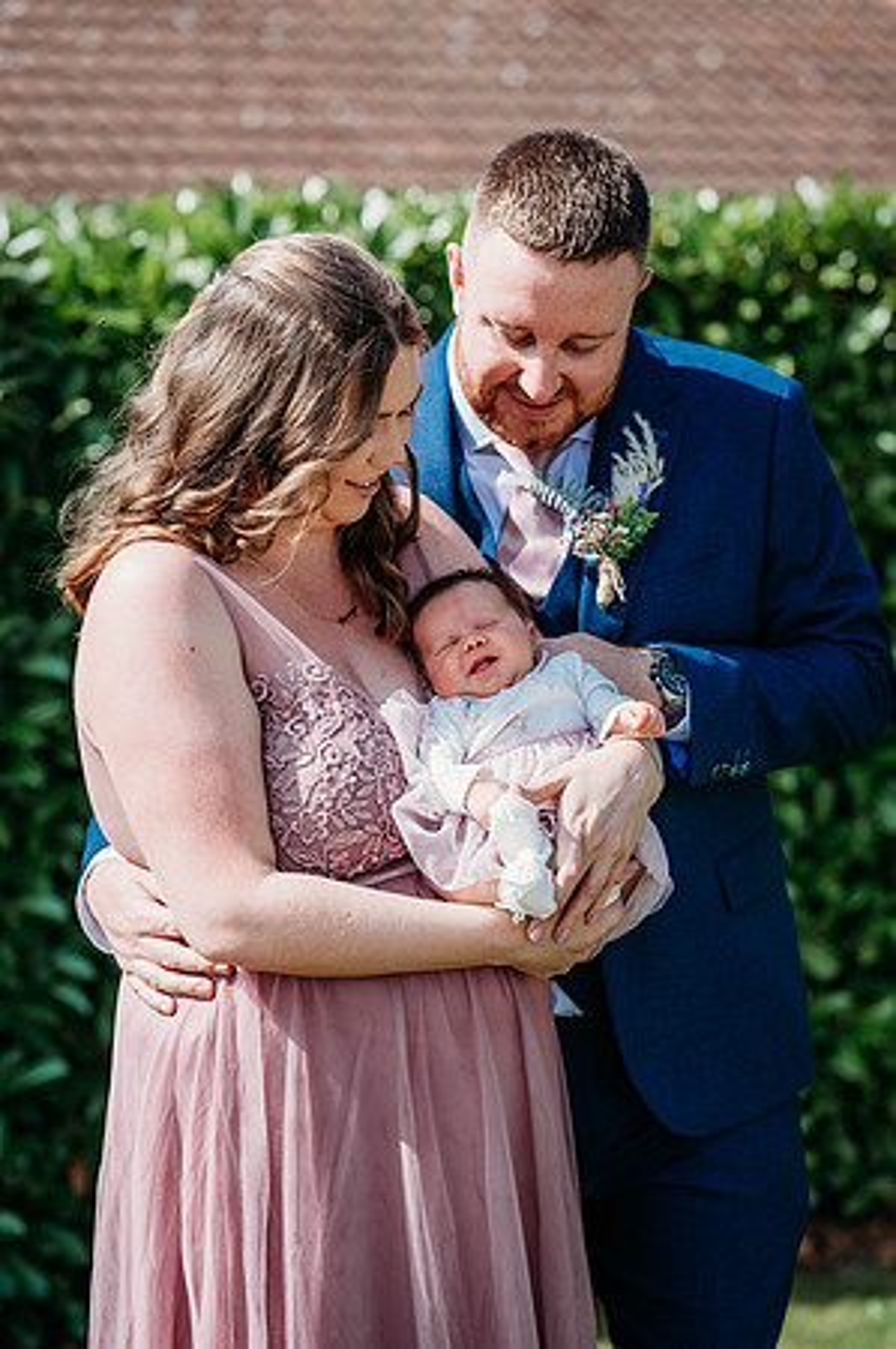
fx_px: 3180
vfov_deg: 23.9
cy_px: 674
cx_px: 448
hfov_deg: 16.0
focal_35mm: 85
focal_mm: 85
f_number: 3.2
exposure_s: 1/1250
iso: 100
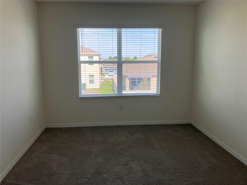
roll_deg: +0.4
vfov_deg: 49.7
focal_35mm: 28
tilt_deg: -8.2
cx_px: 124
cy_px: 92
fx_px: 200
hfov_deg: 63.4
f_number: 1.8
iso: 32
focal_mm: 3.99
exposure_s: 1/177
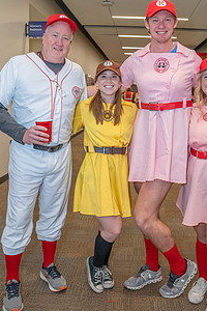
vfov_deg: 53.1
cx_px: 125
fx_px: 310
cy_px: 147
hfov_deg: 36.7
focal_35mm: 36
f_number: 4
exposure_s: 1/160
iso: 2500
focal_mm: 24
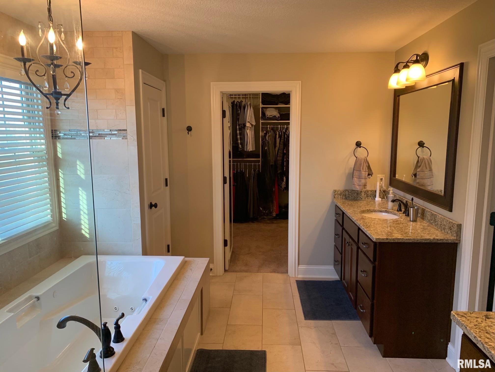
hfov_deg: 67.3
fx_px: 372
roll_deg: +0.0
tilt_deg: -8.2
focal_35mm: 26
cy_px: 186
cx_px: 248
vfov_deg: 53.1
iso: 80
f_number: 1.8
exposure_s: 1/60
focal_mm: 4.25
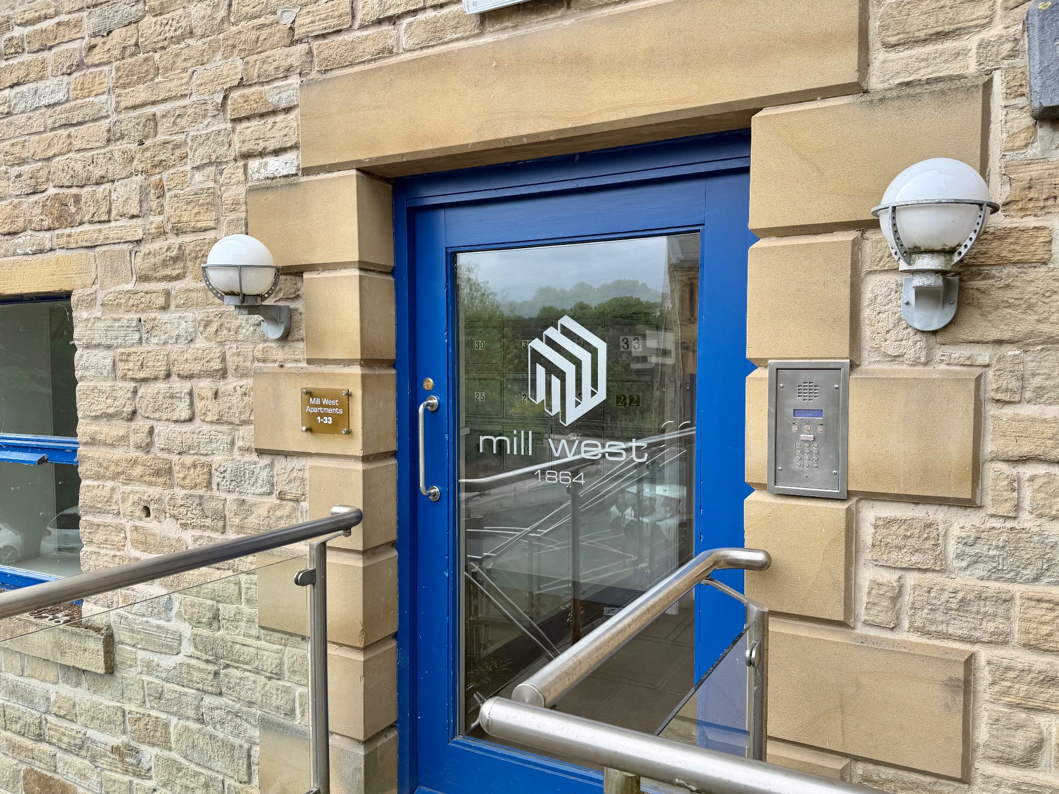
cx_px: 547
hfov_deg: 69.4
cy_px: 411
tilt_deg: -4.7
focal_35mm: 25
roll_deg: -0.2
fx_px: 765
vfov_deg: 54.9
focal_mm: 6.76
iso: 80
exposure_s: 1/1122
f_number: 1.78
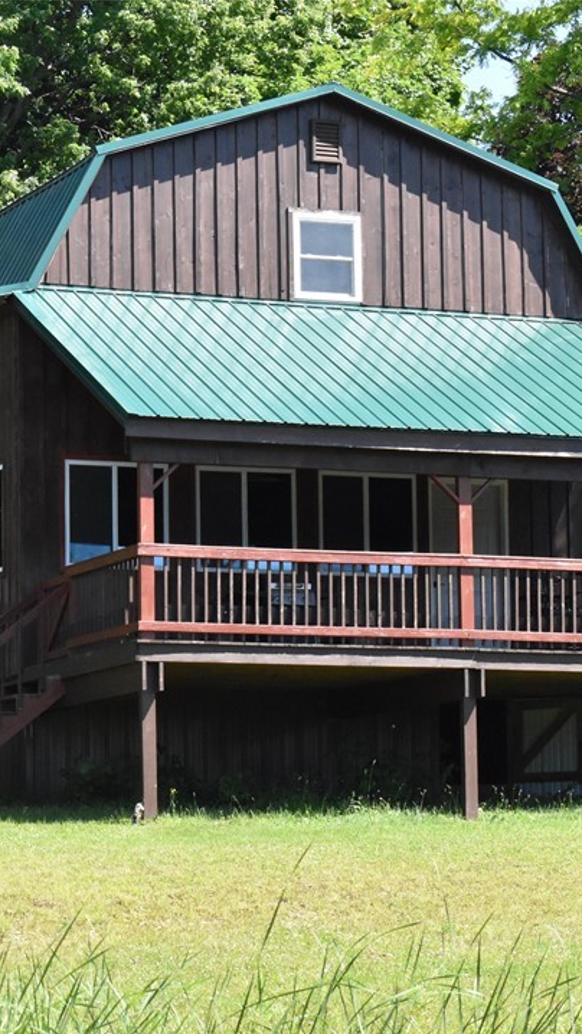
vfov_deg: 16.4
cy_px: 520
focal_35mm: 131
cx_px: 242
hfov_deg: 9.3
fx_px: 3587
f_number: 9
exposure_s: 1/2000
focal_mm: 55
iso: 3200
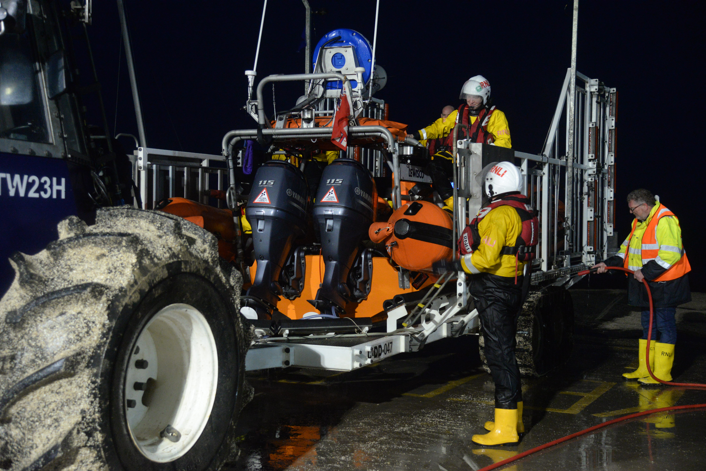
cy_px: 236
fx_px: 981
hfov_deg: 39.6
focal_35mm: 50
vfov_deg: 27.0
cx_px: 353
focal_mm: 50
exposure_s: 1/50
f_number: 4
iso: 4000
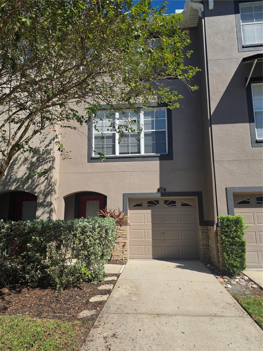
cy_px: 176
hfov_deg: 58.9
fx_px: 233
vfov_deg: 73.9
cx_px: 132
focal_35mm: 23
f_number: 1.7
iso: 80
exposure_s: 1/5294
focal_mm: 6.25
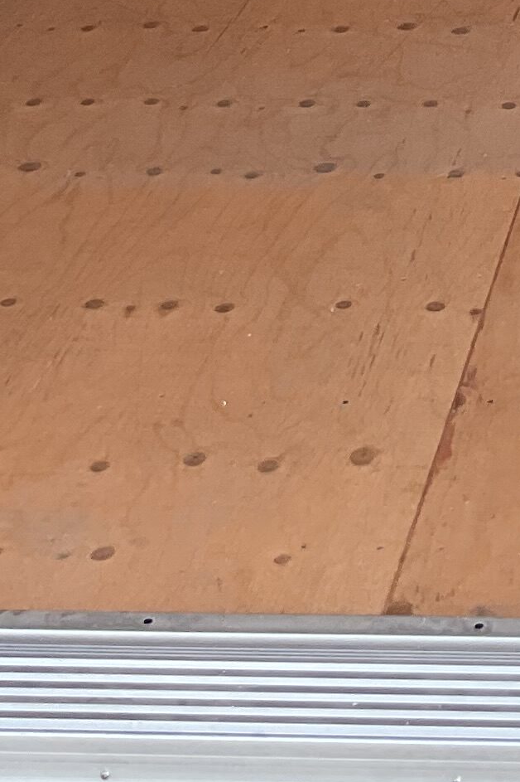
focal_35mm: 129
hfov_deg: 10.2
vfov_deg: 14.4
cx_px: 828
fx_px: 2797
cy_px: -529
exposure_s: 1/299
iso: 16
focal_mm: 3
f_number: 1.8
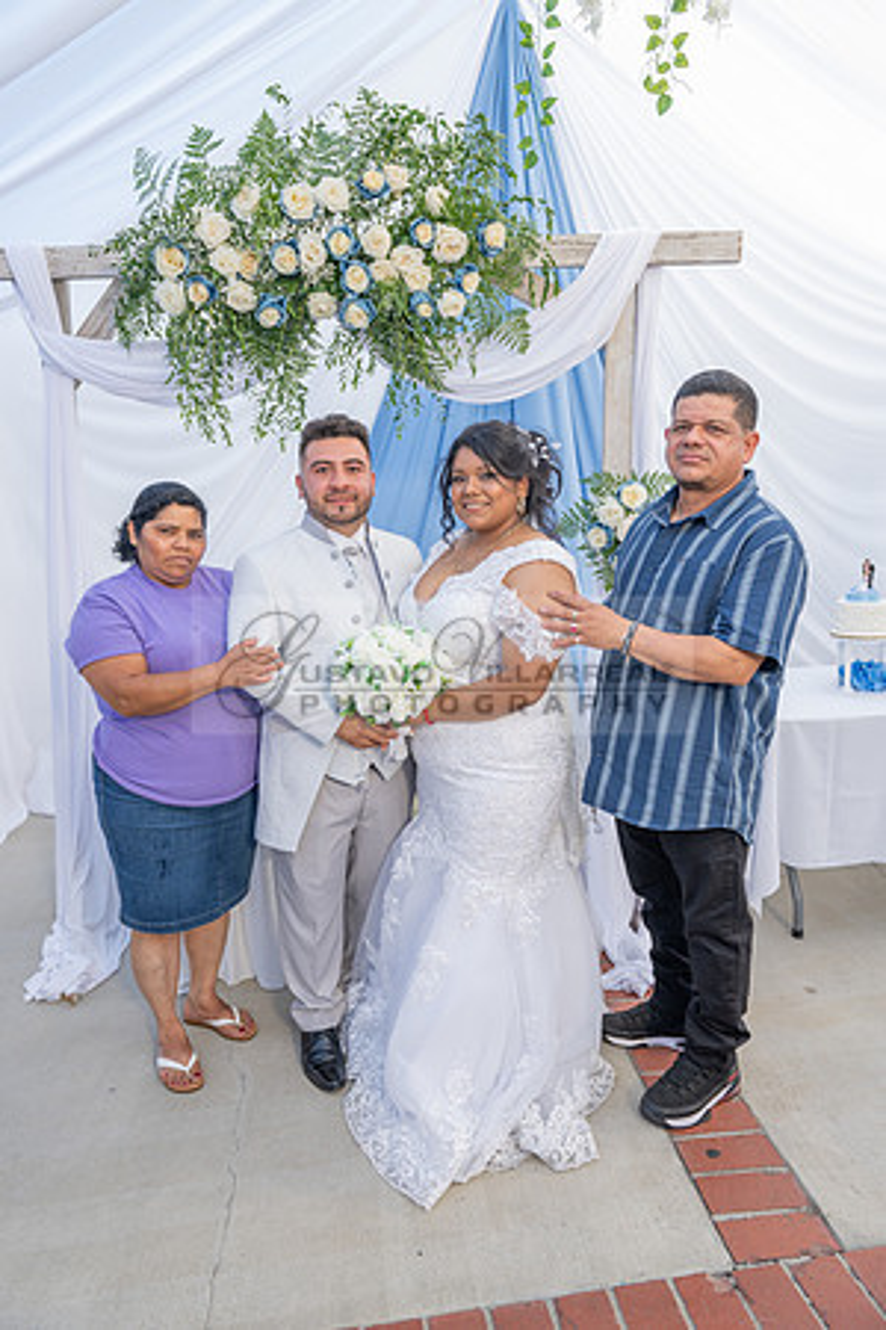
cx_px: 443
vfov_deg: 73.7
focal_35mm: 24
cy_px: 665
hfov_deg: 53.1
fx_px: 886
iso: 200
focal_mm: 24
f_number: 4.5
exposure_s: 1/125
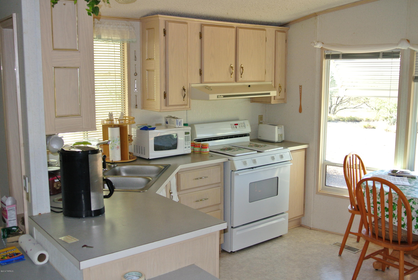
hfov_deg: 53.1
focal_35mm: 36
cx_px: 209
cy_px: 140
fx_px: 418
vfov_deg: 37.0
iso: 200
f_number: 4
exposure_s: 1/60
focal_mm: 13.6
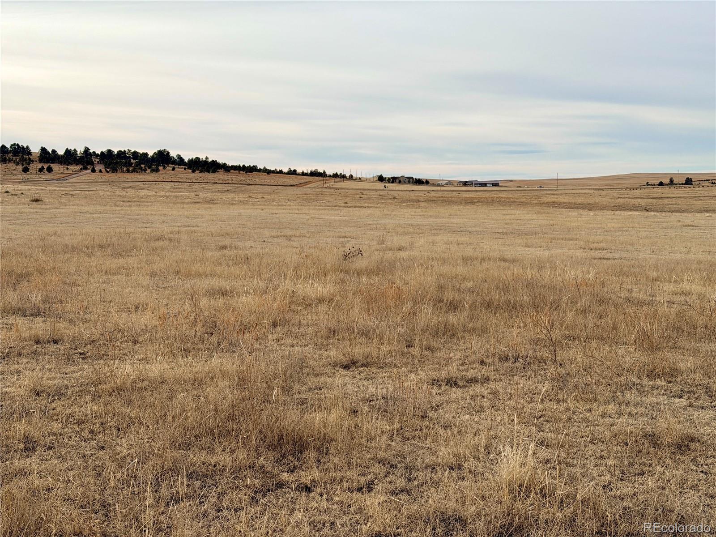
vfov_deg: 30.3
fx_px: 993
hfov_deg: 39.7
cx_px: 358
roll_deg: +1.4
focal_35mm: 48
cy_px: 268
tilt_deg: -5.2
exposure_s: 1/3534
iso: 64
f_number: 1.78
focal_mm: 6.76
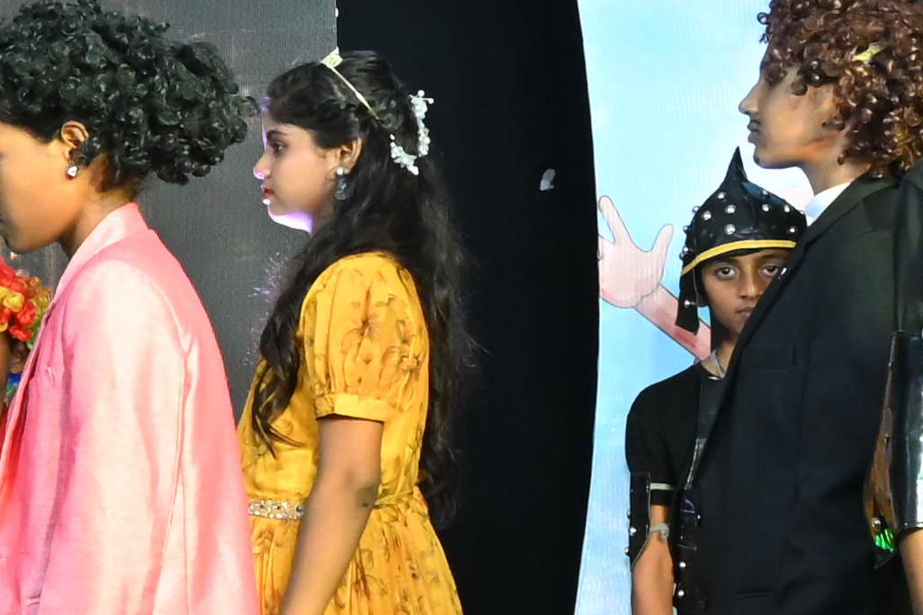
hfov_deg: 10.1
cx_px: -1152
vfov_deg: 7.6
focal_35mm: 181
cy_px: 239
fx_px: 4641
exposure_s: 1/160
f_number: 9
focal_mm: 31
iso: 2500
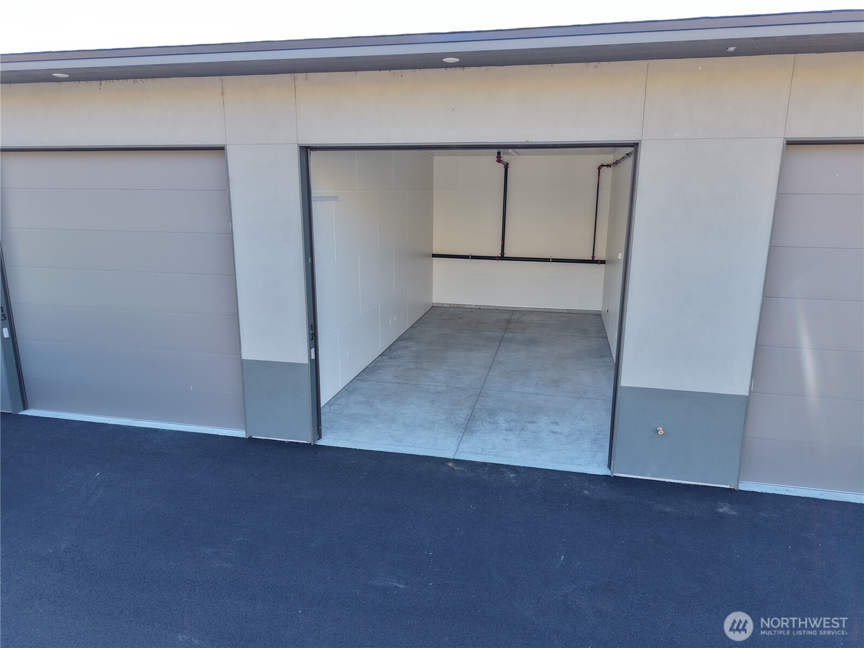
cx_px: 432
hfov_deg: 71.6
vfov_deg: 56.8
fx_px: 599
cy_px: 324
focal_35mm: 24
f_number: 1.8
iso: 400
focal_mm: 8.67
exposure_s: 1/640
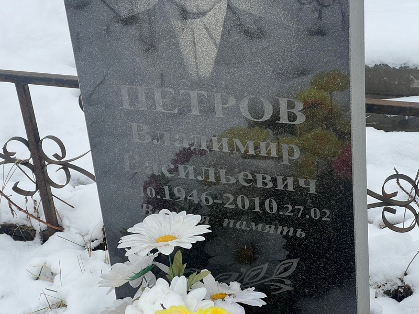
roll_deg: +4.3
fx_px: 932
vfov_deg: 19.1
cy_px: 157
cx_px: 210
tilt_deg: -28.6
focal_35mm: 77
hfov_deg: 25.3
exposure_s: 1/99
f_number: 2.8
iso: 80
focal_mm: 9
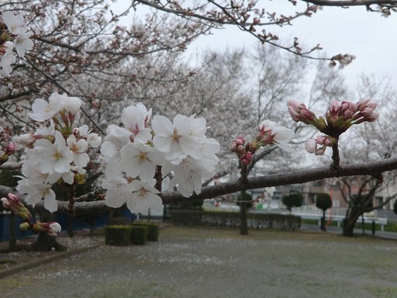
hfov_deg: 34.9
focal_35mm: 55
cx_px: 198
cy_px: 149
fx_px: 631
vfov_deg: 26.6
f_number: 4.2
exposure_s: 1/200
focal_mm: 9.8
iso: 64
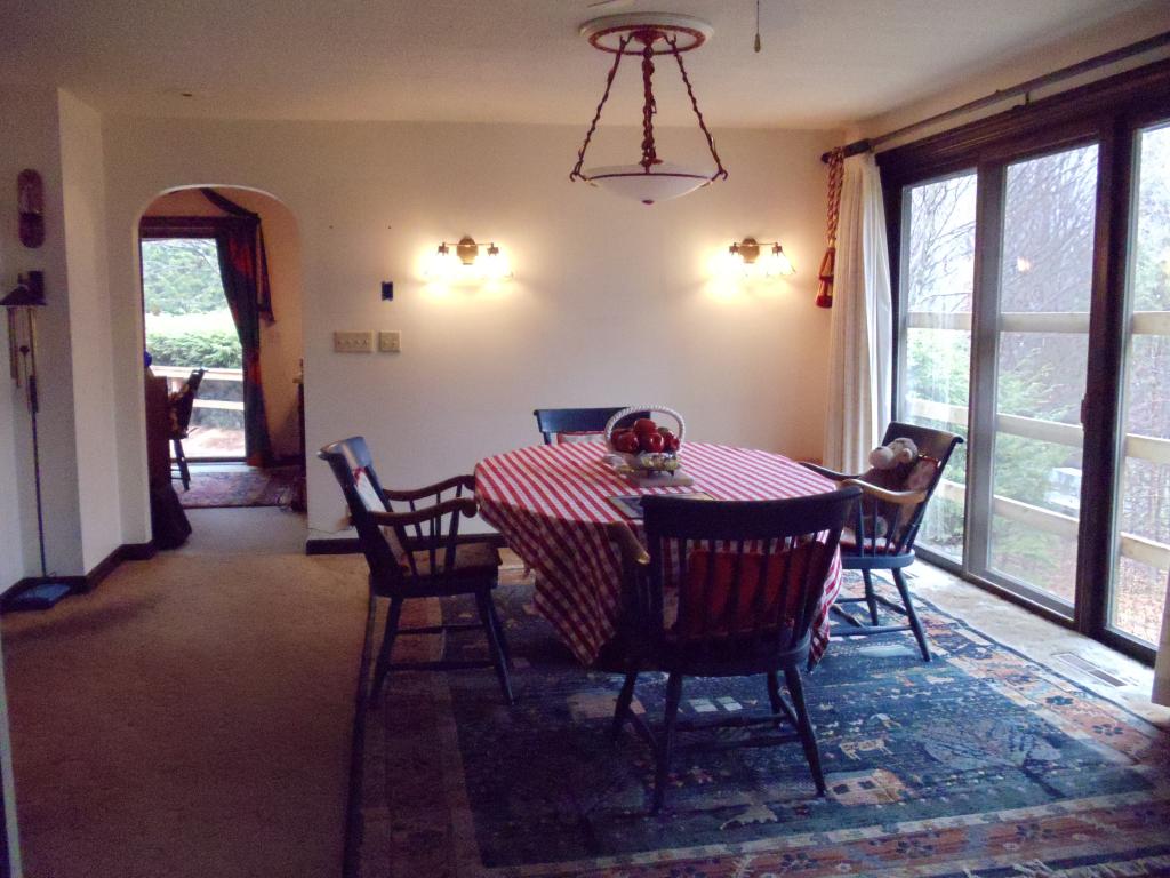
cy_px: 439
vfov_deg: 32.9
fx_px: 1487
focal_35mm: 44
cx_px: 585
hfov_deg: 42.9
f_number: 3.5
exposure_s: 1/125
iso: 1600
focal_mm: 6
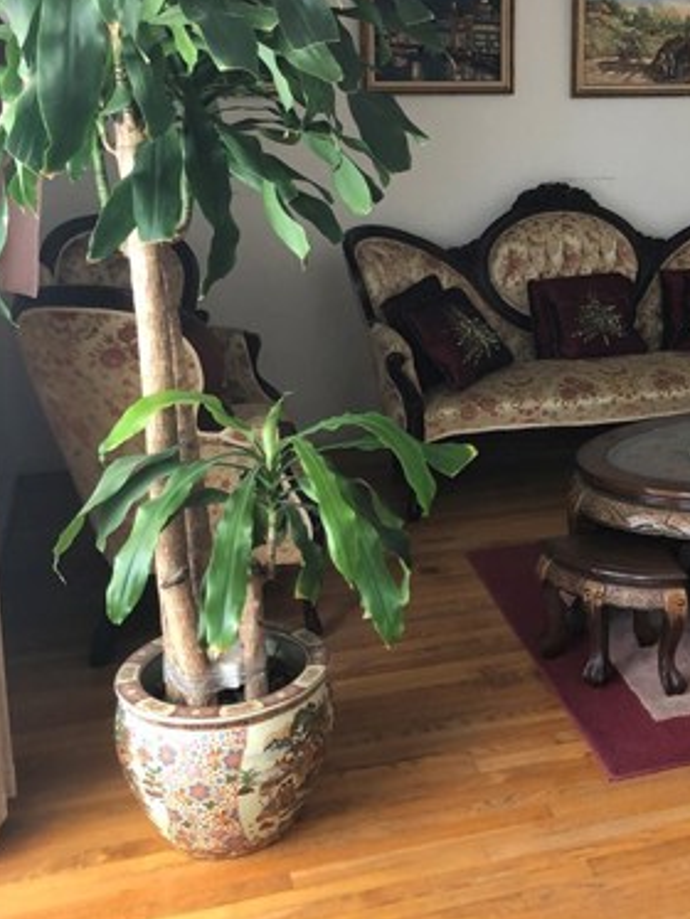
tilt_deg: -9.1
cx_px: 579
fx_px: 1275
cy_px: 259
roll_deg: -0.2
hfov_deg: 29.4
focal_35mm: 48
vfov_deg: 38.9
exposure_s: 1/30
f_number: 1.8
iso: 40
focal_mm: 3.99
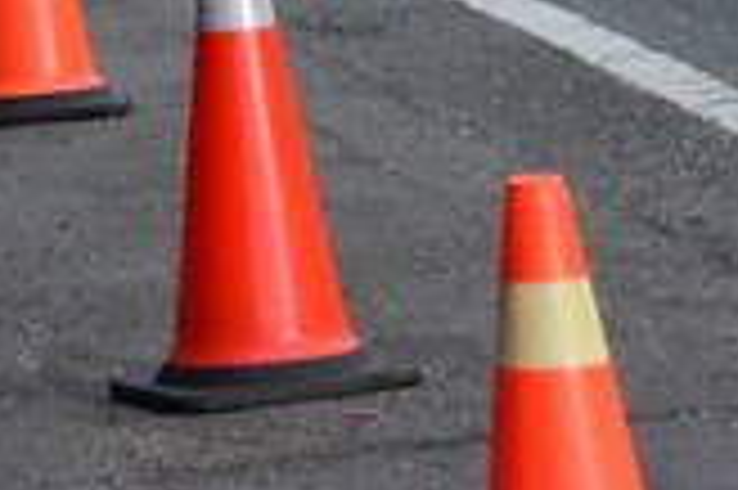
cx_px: 225
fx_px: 10915
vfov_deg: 2.6
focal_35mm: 533
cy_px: -632
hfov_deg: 3.9
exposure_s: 1/4000
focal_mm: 112
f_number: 16
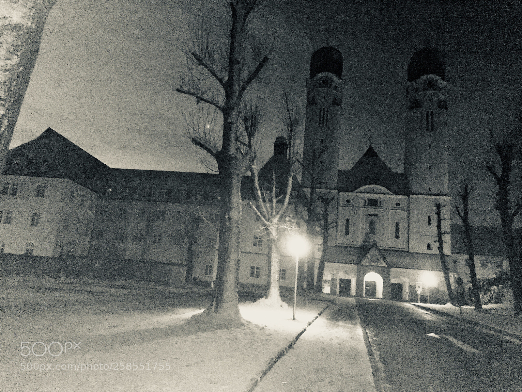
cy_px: 196
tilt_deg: +12.4
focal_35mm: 29
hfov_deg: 61.7
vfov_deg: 48.2
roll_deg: -3.9
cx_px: 261
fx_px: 437
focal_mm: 4.15
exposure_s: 1/17
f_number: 2.2
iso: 1600
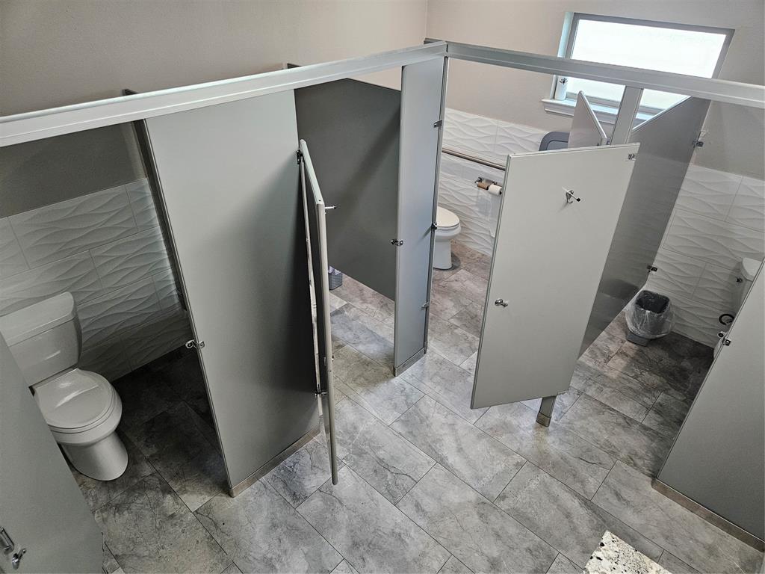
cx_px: 382
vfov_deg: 58.9
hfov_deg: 73.9
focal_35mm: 23
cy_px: 287
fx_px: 508
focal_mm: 5.4
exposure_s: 1/120
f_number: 1.8
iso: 500
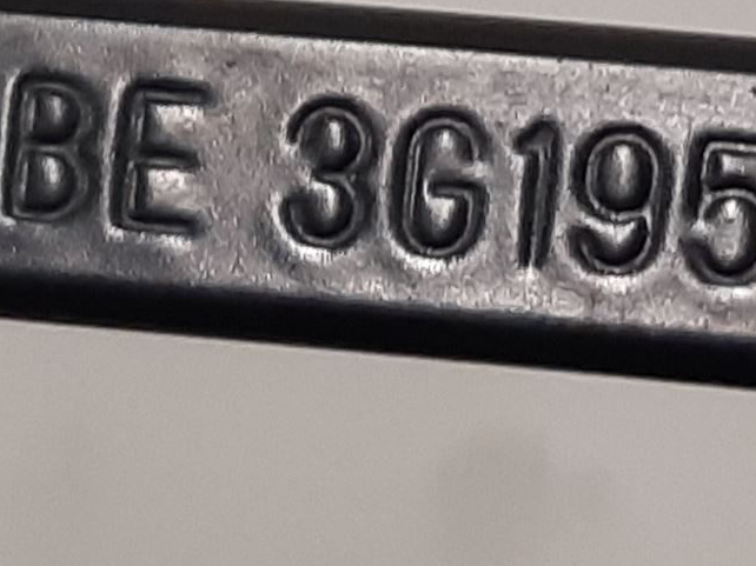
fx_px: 1812
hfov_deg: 23.5
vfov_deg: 17.8
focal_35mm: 83
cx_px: 495
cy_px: 260
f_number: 1.7
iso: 125
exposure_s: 1/50
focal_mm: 3.93
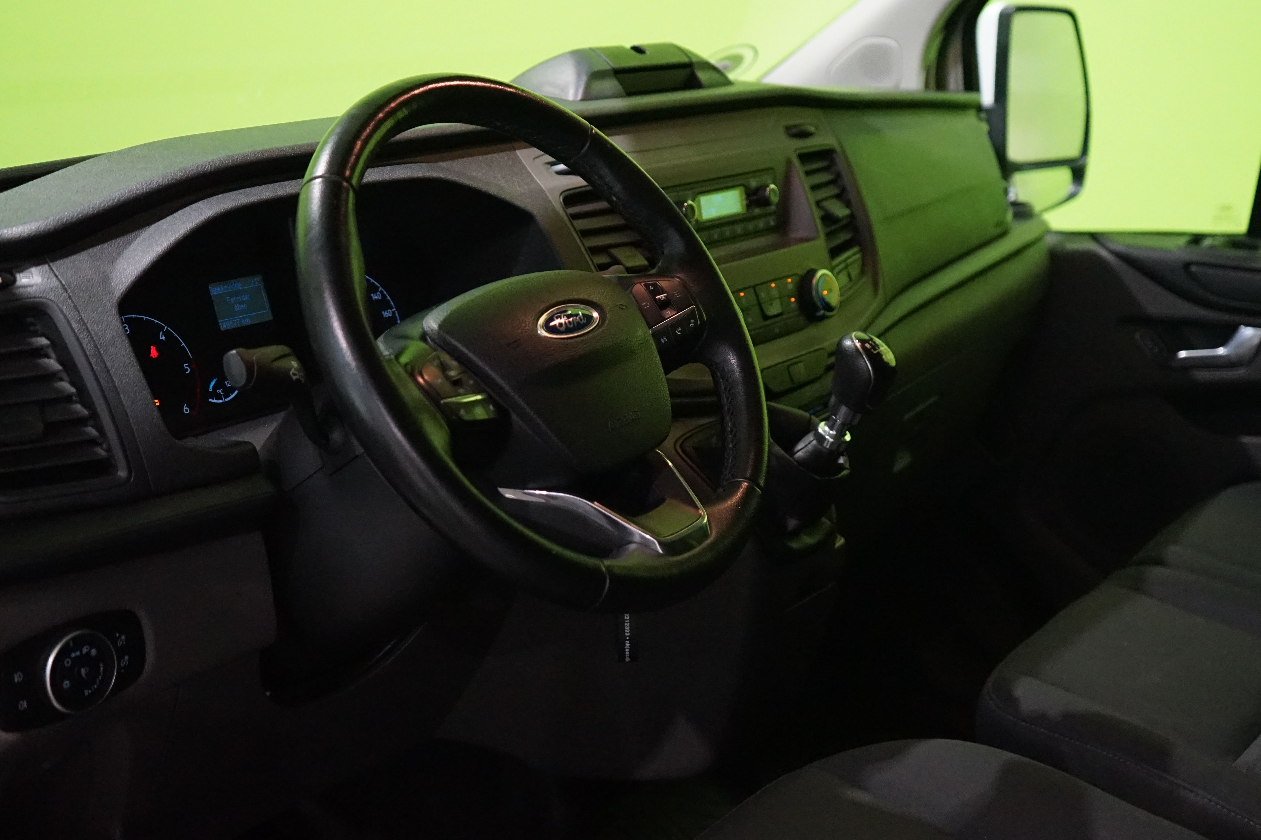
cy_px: 388
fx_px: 1611
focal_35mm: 46
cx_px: 686
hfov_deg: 42.7
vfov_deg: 29.2
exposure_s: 1/160
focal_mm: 36
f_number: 4
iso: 6400
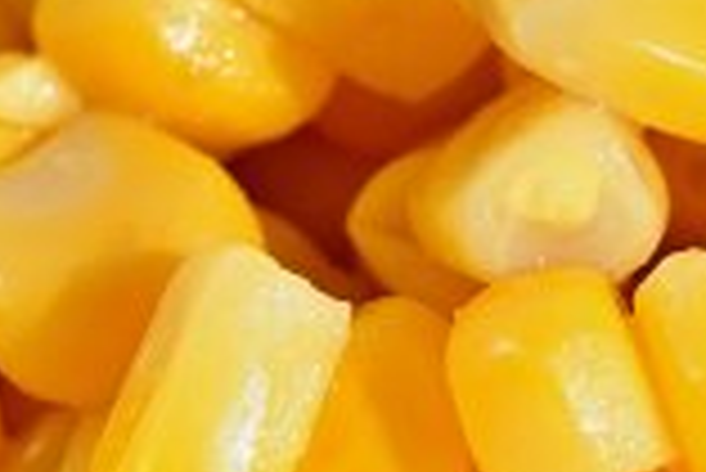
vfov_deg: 7.8
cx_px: 427
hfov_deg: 11.7
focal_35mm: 175
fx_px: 3435
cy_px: 598
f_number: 14
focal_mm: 30
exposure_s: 1/320
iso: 100
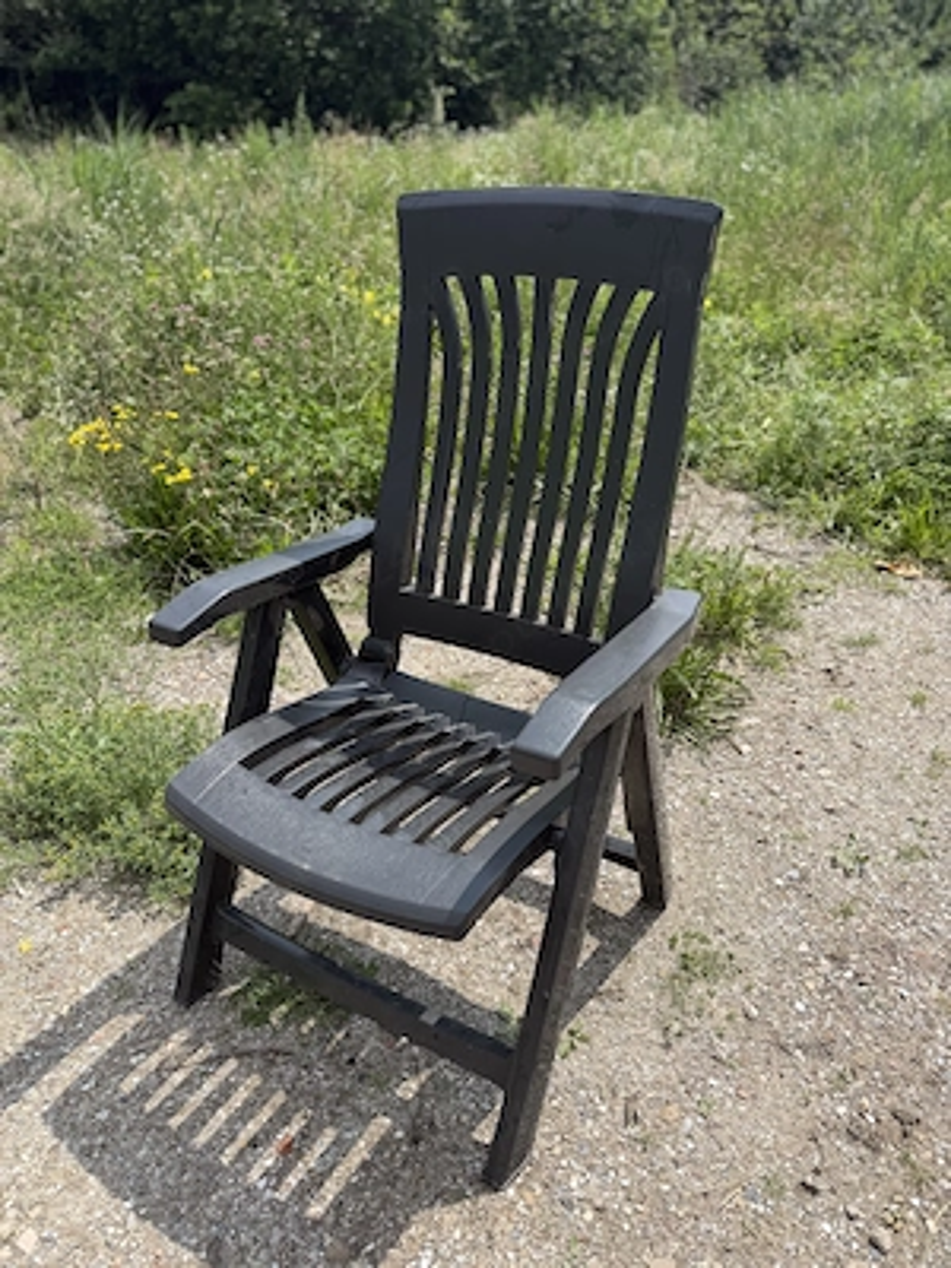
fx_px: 879
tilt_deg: -28.6
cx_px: 476
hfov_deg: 56.8
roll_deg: +1.8
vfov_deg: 71.6
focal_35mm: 24
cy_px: 634
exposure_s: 1/3759
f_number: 1.78
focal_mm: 6.76
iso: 80
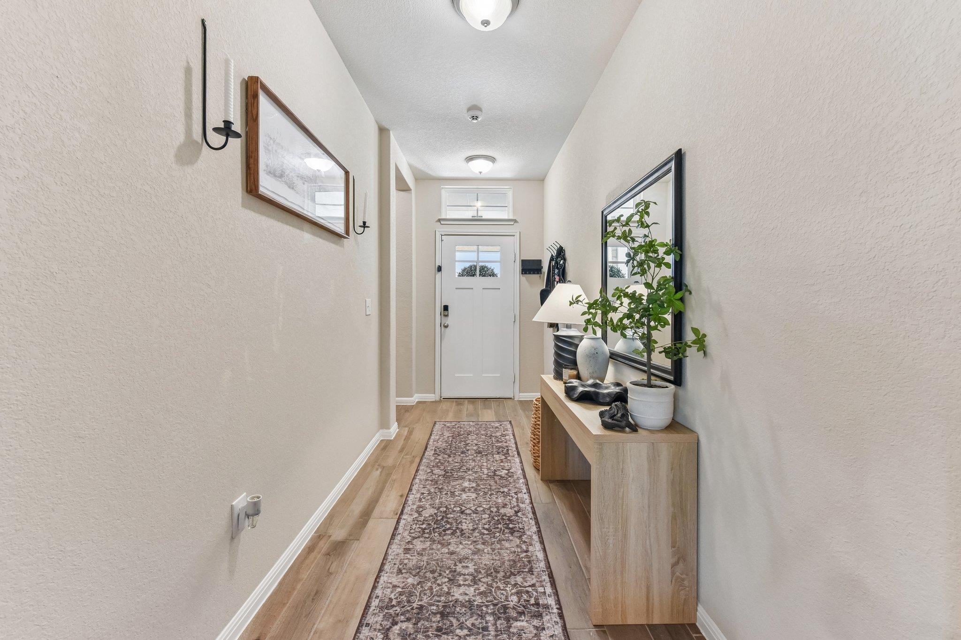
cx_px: 480
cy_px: 320
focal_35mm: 14
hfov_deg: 104.3
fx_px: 374
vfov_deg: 81.2
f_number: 8
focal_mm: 14
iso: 800
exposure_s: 1/15
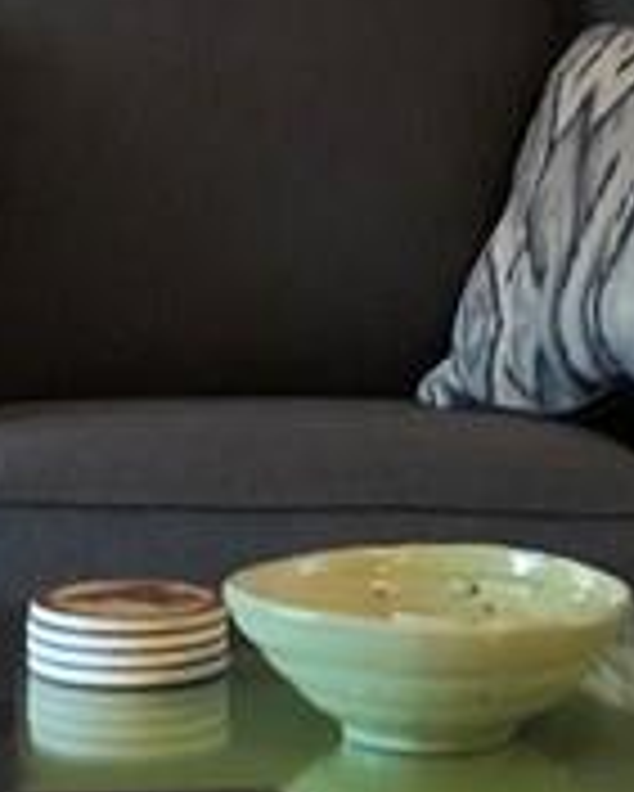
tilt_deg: +0.5
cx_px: 184
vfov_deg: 12.0
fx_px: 3726
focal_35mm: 159
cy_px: -36
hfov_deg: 9.7
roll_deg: -0.2
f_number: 1.8
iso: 100
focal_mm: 3.99
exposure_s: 1/5
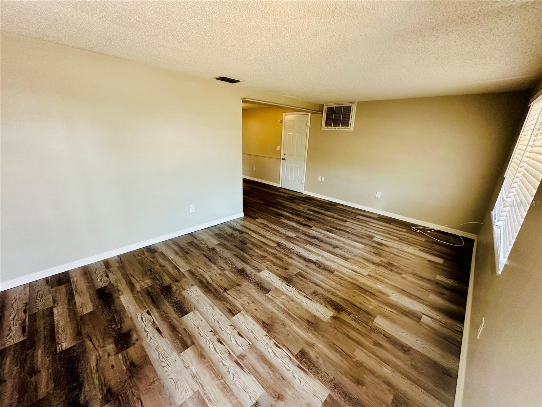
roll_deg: -2.5
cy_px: 204
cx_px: 271
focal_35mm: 14
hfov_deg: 102.1
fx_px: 219
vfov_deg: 85.7
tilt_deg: -16.4
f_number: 2.2
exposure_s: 1/120
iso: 250
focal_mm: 2.22
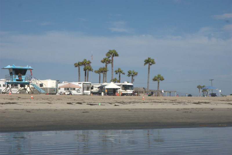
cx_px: 116
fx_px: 484
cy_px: 78
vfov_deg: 18.2
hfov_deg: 27.0
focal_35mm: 75
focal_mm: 50
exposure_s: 1/320
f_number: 10
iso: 100
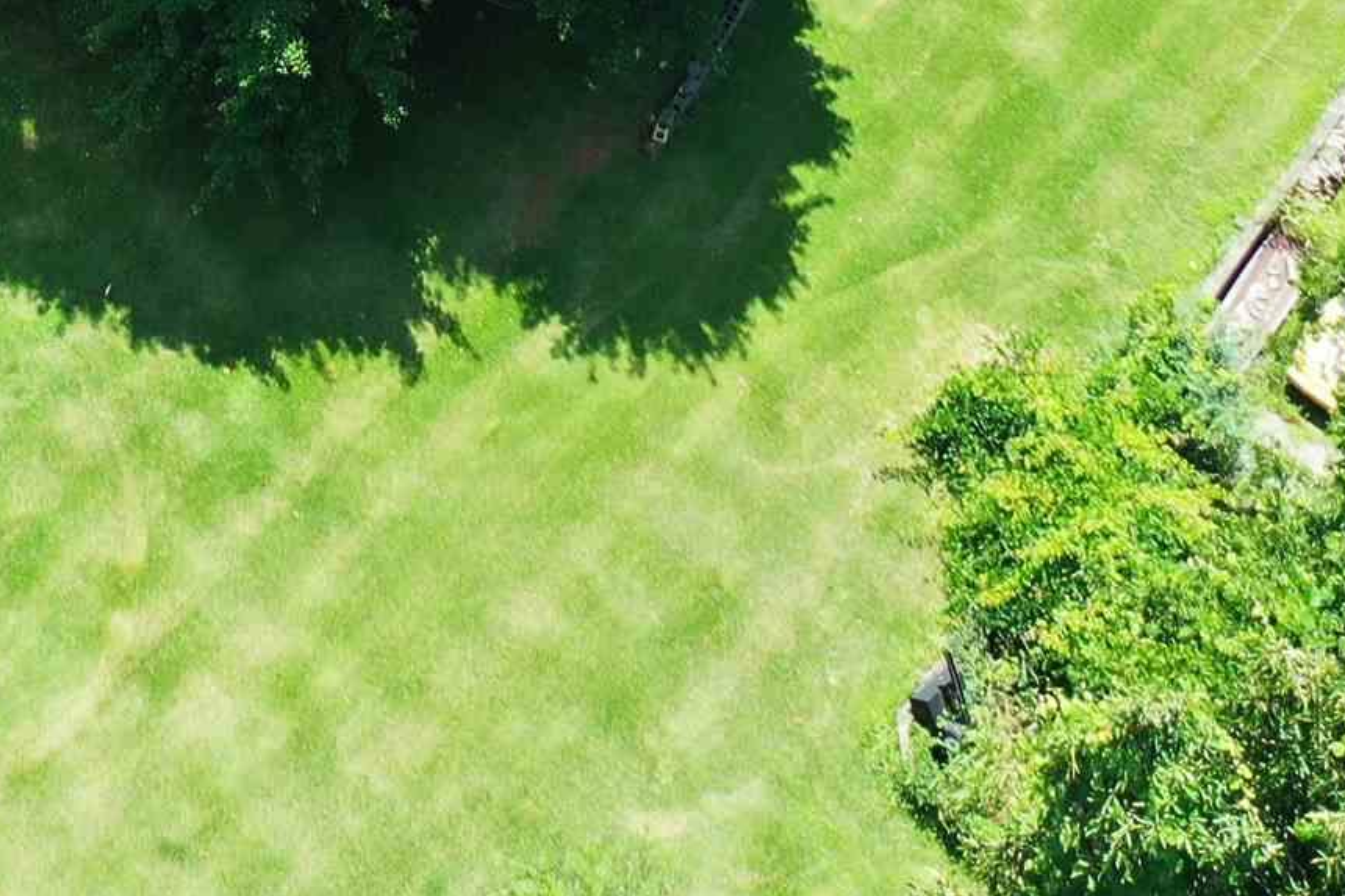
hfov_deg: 20.0
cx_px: 111
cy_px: -627
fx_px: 3735
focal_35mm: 100
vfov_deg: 12.7
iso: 100
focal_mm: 10.26
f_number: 2.8
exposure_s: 1/640
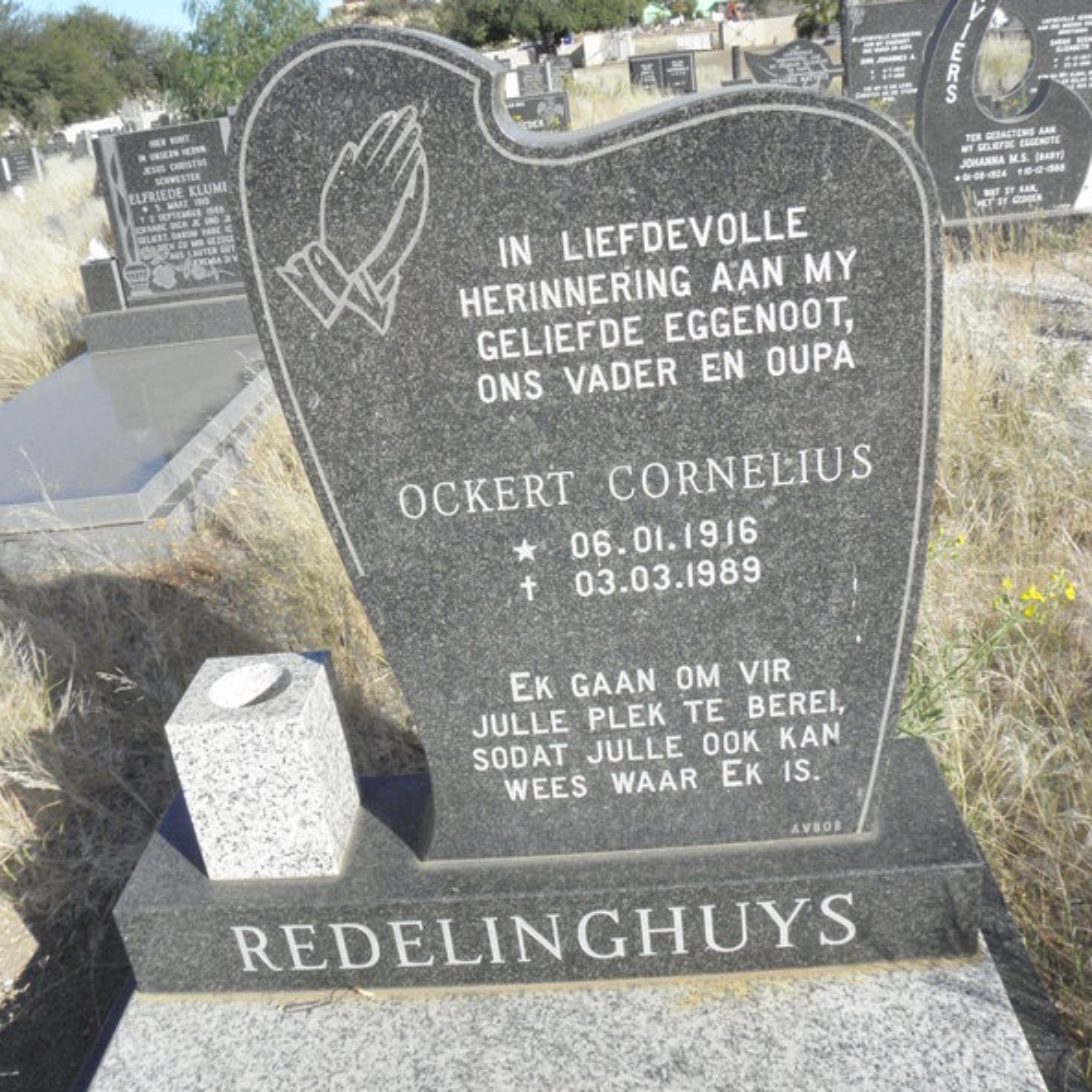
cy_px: 512
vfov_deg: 52.5
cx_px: 545
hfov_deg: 52.5
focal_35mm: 31
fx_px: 1106
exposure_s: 1/640
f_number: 6.3
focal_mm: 4.6
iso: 200
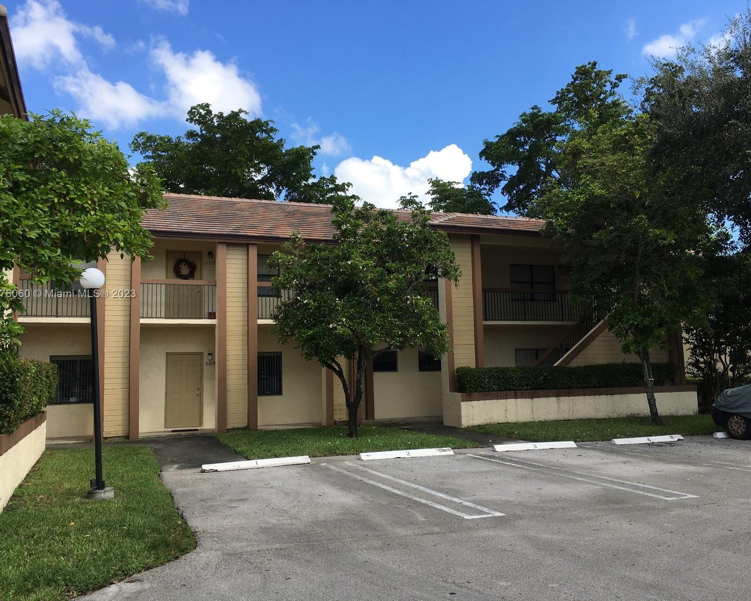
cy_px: 295
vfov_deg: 47.1
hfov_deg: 57.2
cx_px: 383
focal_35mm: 31
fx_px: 689
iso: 25
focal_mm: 4.15
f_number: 2.2
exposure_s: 1/894
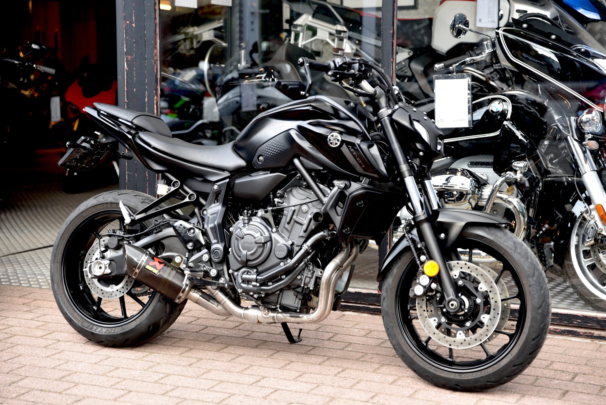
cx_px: 303
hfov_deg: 28.8
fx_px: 1179
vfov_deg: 19.5
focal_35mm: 70
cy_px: 202
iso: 100
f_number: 2.8
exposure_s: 1/60
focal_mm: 70
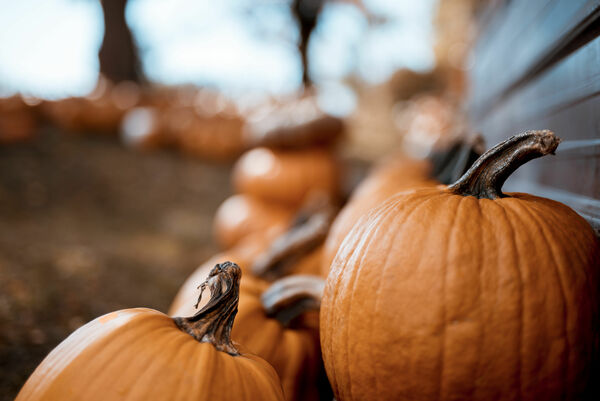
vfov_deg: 27.0
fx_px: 834
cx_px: 300
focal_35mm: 50
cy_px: 200
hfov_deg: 39.6
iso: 50
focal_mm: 50
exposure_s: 1/4000
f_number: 1.4
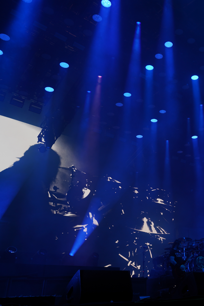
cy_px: 152
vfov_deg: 51.9
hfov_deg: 32.7
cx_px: 209
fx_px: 314
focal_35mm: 37
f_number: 5
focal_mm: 24
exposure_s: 1/50
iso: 100
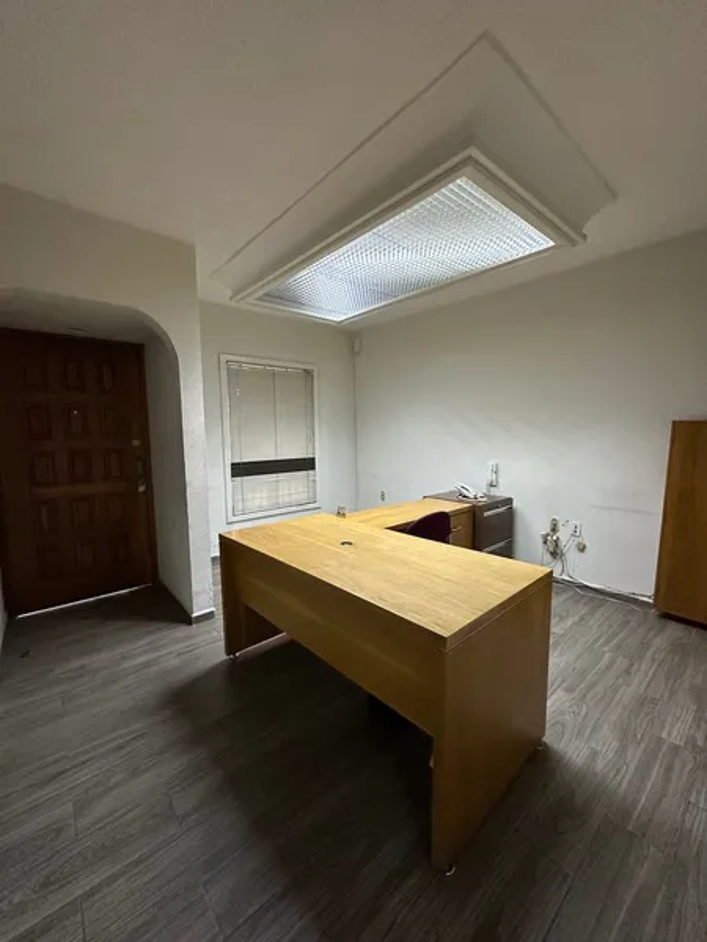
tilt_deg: -5.6
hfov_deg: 85.7
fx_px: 381
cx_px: 354
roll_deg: +0.0
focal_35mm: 14
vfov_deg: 102.1
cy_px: 471
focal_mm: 2.22
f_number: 2.2
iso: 500
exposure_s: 1/60
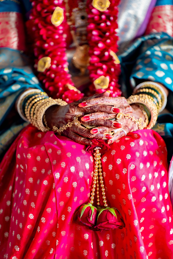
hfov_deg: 7.6
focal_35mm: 180
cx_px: 86
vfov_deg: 11.4
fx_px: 1297
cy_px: 130
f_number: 2.8
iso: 800
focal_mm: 180
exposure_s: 1/320
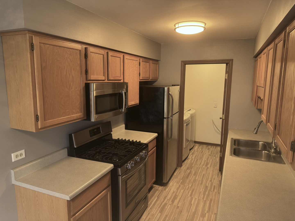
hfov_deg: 71.6
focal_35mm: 24
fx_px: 205
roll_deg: -0.6
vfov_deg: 56.8
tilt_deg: -9.7
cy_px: 110
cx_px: 148
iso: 160
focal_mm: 6.76
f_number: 1.78
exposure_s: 1/60
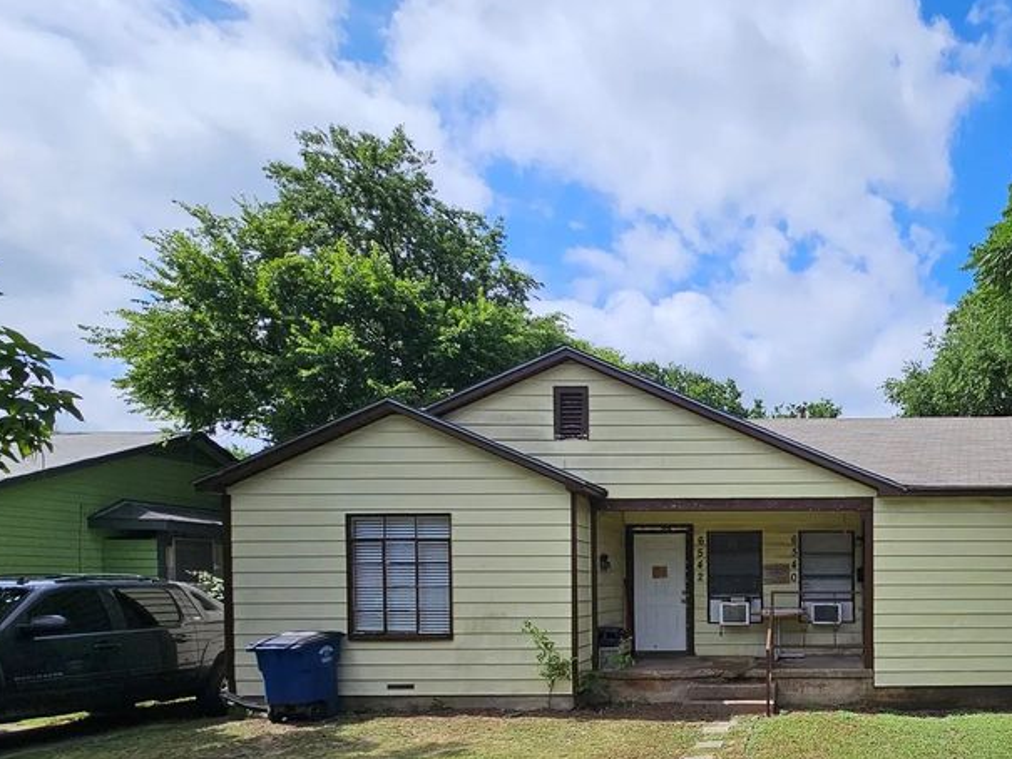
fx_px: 643
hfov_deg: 69.1
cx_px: 806
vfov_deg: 56.8
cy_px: 602
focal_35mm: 22
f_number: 2.2
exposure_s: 1/3100
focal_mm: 2.2
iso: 50
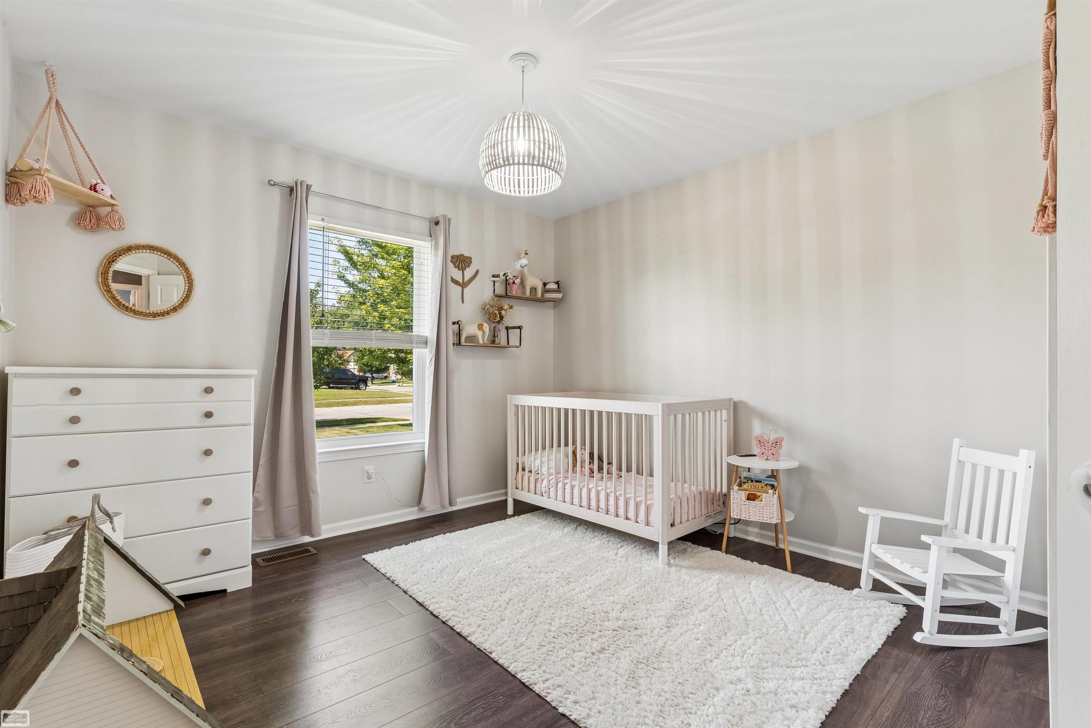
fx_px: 485
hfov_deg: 96.7
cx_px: 546
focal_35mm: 16
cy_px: 364
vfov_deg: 73.7
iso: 200
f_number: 13
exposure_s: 1/2.5
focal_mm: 16
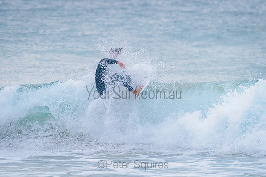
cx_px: 129
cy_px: 87
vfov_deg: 2.2
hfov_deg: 3.4
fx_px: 4531
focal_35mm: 613
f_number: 5.6
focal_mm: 500
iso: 800
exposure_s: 1/1600
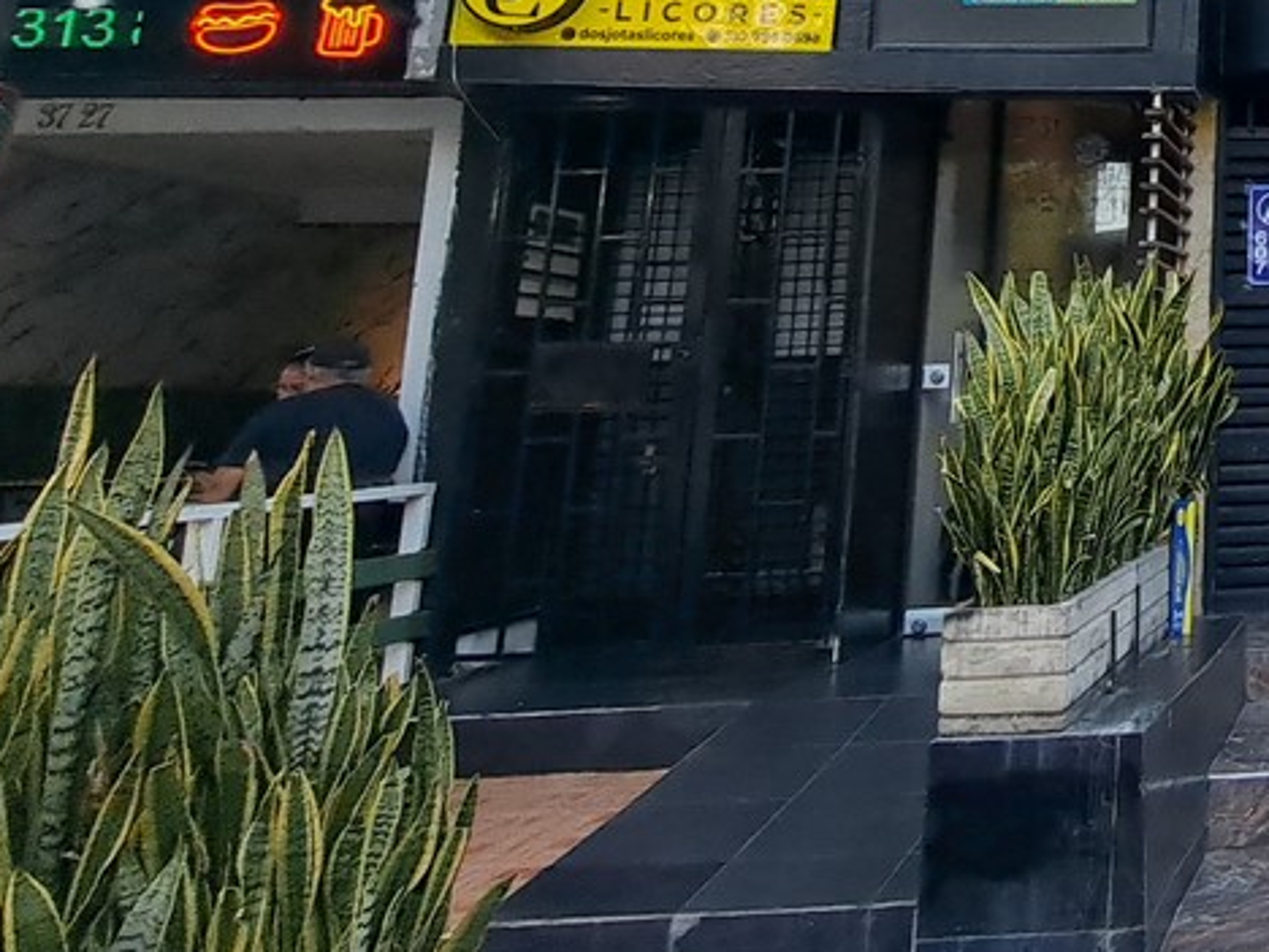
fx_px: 1466
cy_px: 0
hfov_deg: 33.6
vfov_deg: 33.0
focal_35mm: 40
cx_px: 1659
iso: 50
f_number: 2.2
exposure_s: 1/342
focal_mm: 1.74
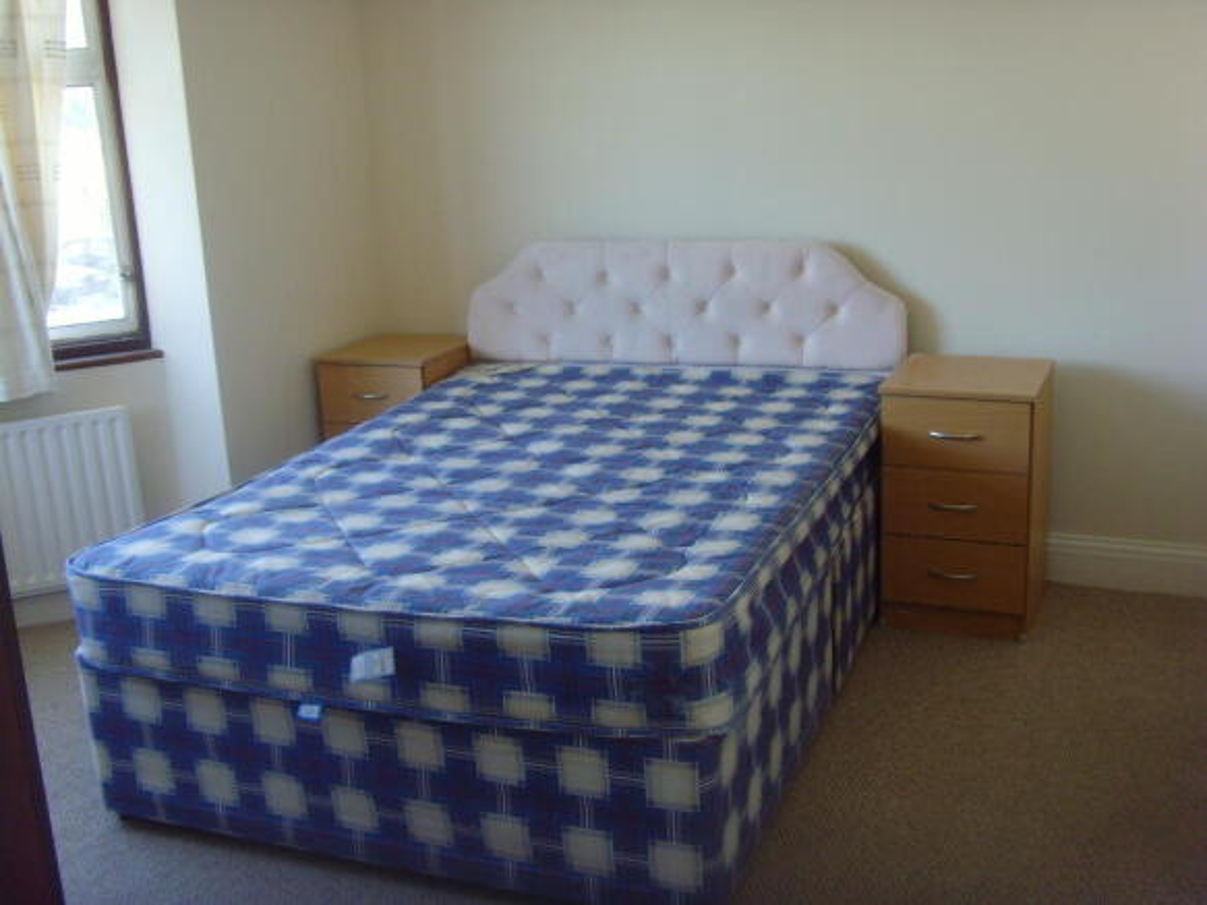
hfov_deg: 47.9
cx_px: 604
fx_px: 1360
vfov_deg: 36.8
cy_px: 452
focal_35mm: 39
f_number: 3.5
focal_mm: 6.6
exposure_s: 1/45
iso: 160
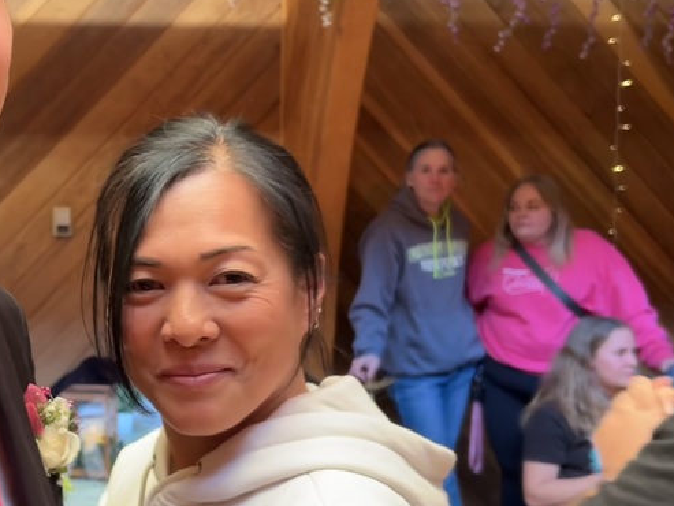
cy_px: 298
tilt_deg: -6.2
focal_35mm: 54
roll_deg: +1.1
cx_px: 126
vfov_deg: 27.0
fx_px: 1052
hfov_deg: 34.4
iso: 250
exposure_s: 1/60
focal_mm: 5.7
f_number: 1.5
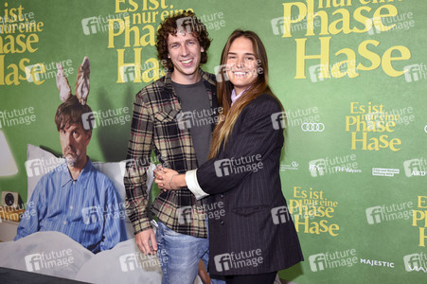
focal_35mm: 38
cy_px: 142
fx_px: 450
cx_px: 214
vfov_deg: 35.0
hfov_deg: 50.7
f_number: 6.3
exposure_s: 1/125
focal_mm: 38
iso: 500
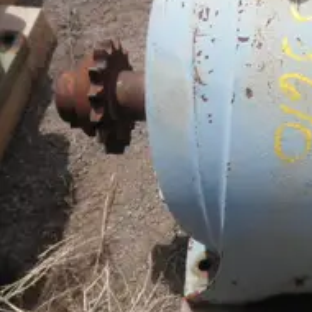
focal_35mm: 52
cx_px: 327
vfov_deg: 32.8
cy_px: 156
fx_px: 530
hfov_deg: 30.0
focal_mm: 5
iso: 64
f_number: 8.5
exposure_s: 1/125
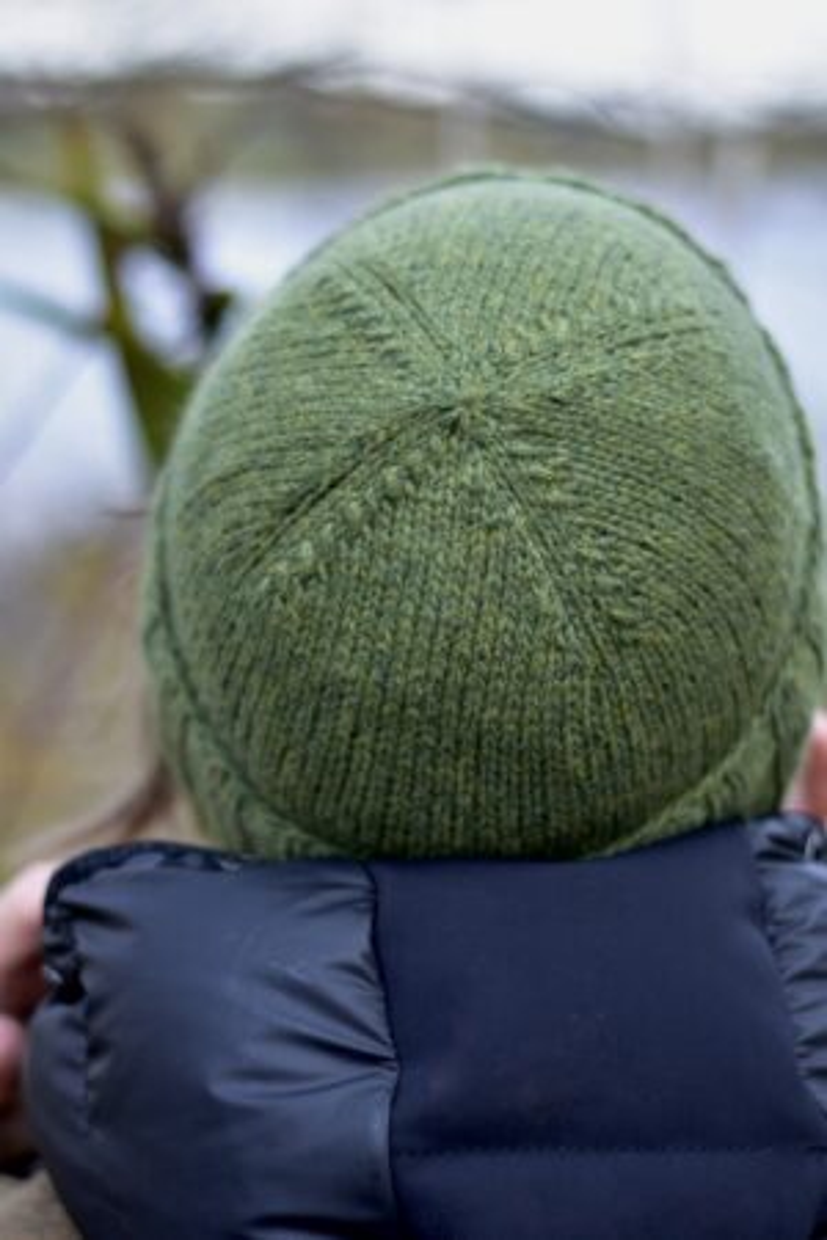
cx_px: 414
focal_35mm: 75
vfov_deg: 27.0
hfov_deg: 18.2
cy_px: 620
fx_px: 2584
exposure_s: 1/200
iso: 100
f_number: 2
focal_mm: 50
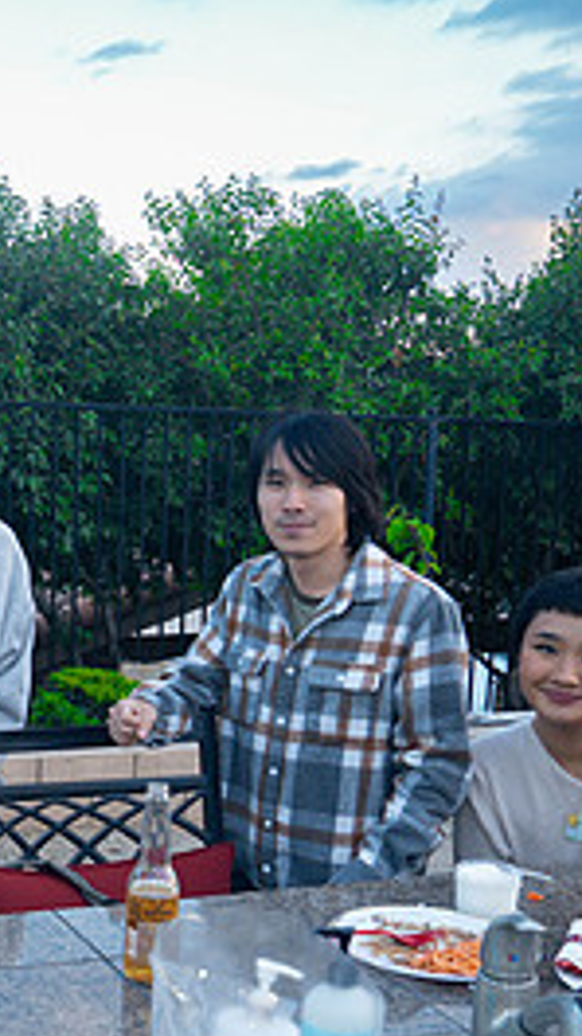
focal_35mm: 55
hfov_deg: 19.8
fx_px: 1509
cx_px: -203
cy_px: 659
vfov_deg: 37.6
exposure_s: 1/160
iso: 640
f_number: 5
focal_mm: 24
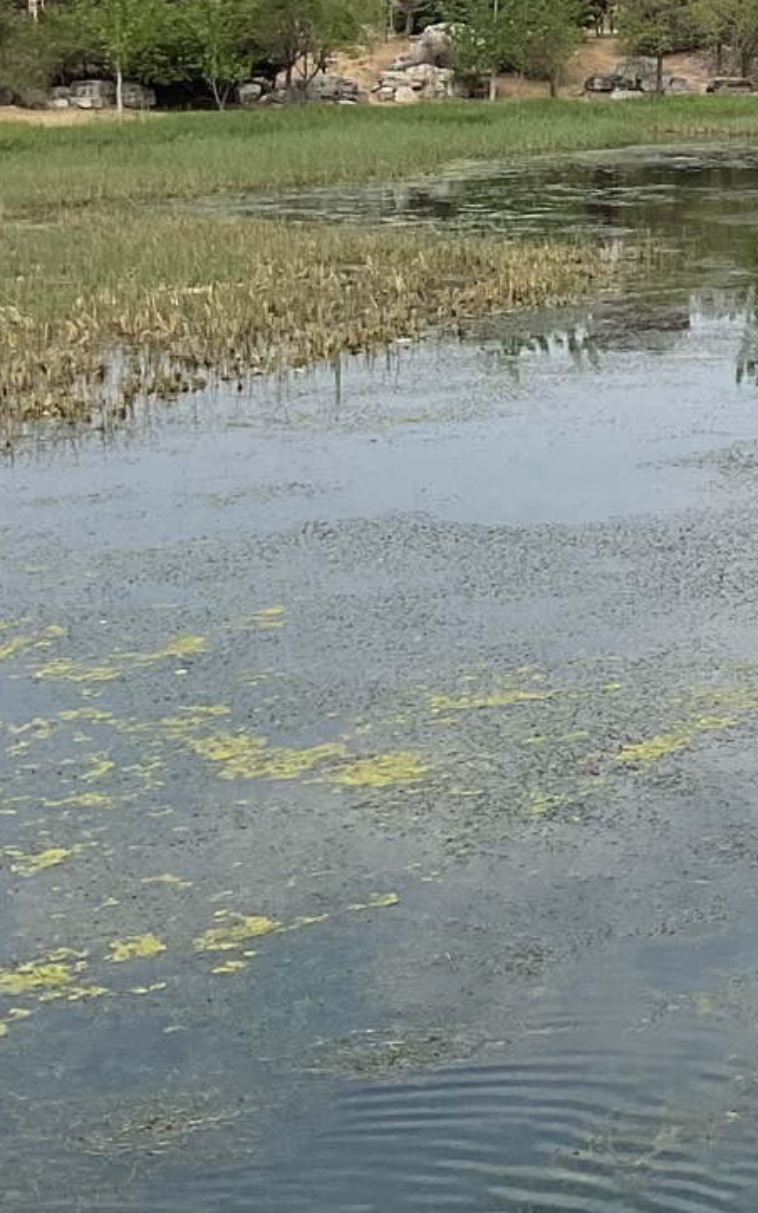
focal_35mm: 85
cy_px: 238
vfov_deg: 24.0
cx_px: 1209
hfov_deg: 14.2
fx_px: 2809
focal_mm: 3
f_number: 1.8
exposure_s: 1/1786
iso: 16
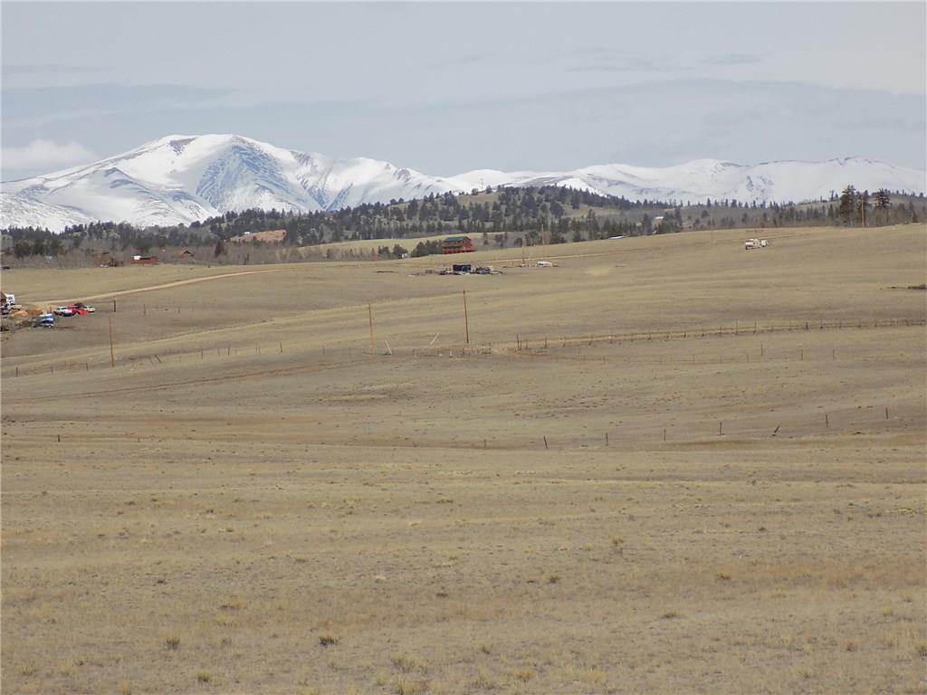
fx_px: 4499
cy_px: 348
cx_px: 464
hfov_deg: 11.8
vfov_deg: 8.8
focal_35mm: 168
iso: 80
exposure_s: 1/800
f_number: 5.3
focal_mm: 29.9
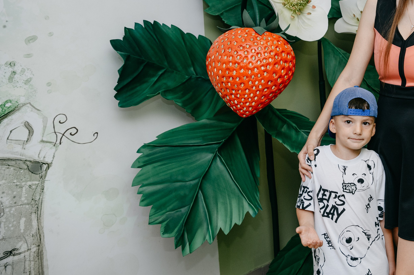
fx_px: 643
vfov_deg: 23.7
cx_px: 355
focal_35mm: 56
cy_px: 46
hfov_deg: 34.1
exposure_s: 1/160
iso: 320
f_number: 4
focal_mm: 31
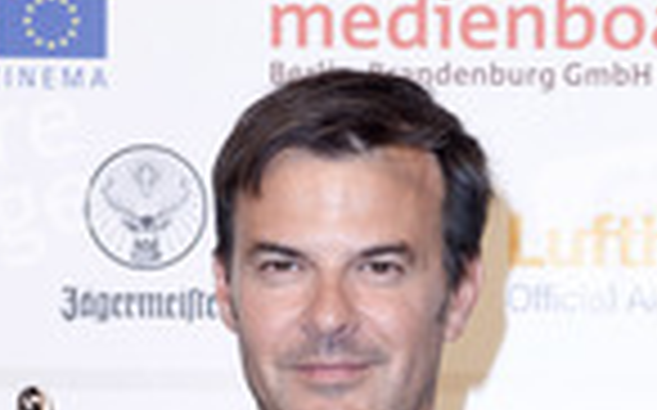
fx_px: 3095
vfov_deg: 7.2
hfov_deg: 12.1
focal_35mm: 173
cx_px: 358
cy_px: 883
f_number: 6.3
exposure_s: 1/250
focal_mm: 62
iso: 800
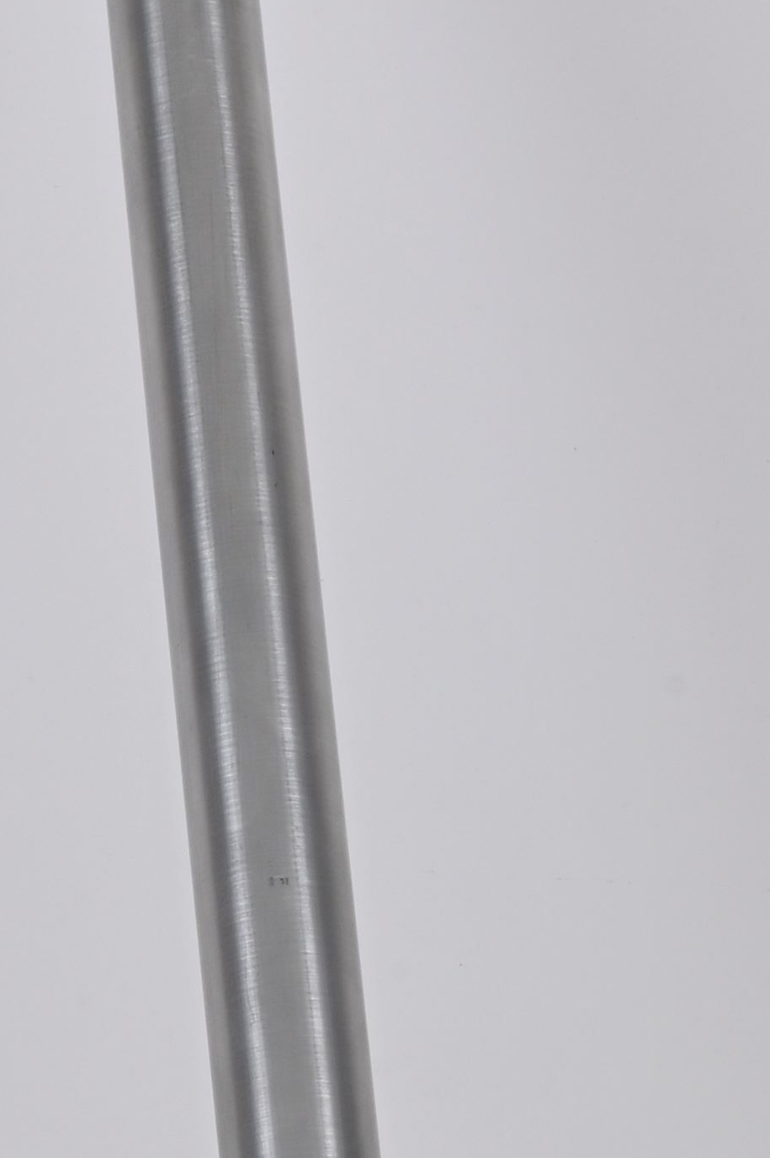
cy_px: 1339
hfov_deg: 5.0
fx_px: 8902
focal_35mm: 277
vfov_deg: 7.4
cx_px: 321
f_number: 18
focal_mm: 63
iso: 100
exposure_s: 1/160
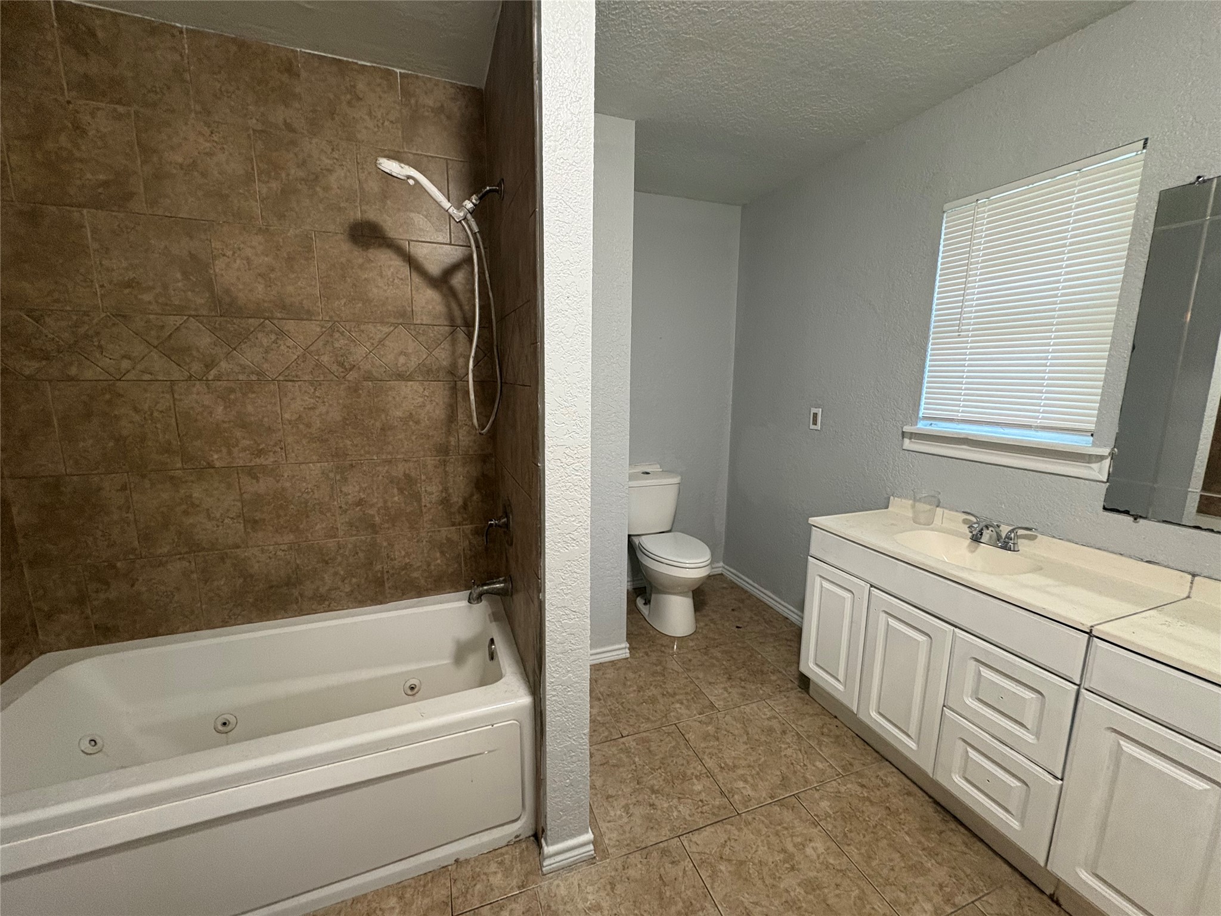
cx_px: 610
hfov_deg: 102.1
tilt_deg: -9.5
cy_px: 458
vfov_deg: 85.7
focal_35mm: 14
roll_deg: -0.1
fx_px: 494
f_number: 2.2
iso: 320
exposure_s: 1/60
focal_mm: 2.22
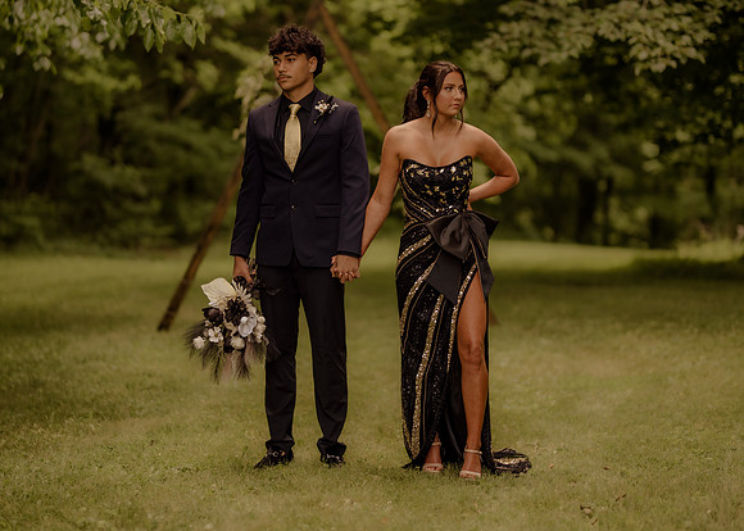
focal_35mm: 95
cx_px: 361
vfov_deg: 15.1
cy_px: 278
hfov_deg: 21.0
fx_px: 2008
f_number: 1.4
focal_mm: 85
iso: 400
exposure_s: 1/2000
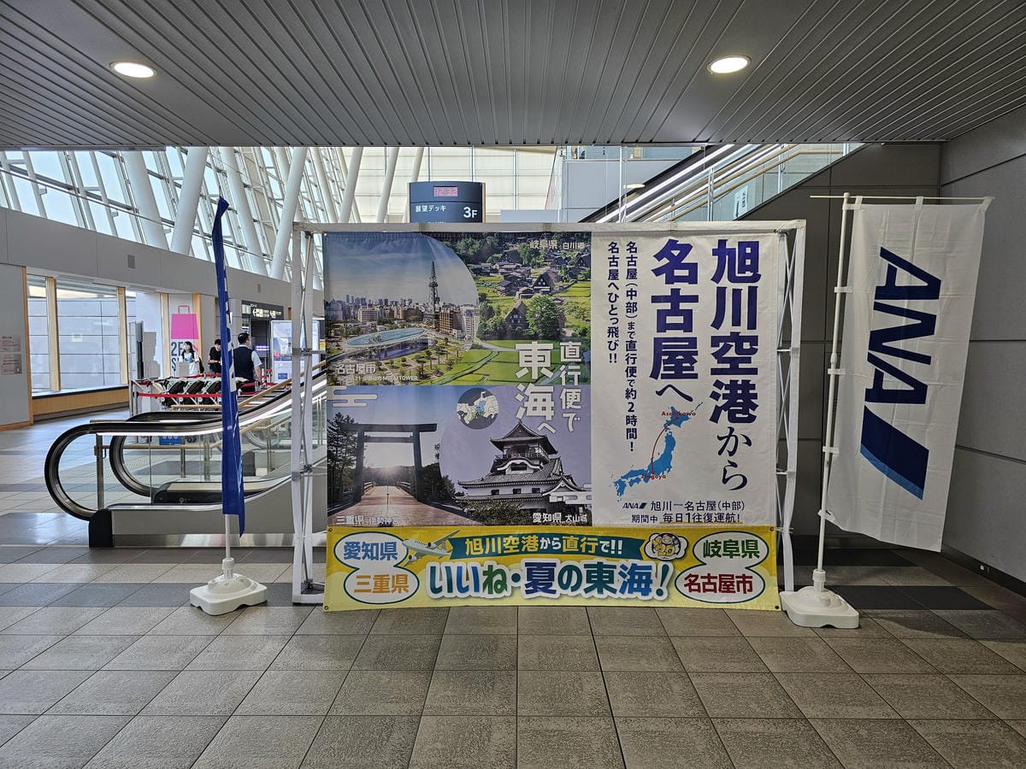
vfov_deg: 58.9
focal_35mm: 23
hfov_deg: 73.9
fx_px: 682
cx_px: 513
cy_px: 384
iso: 80
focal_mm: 6.3
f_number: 1.7
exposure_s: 1/120
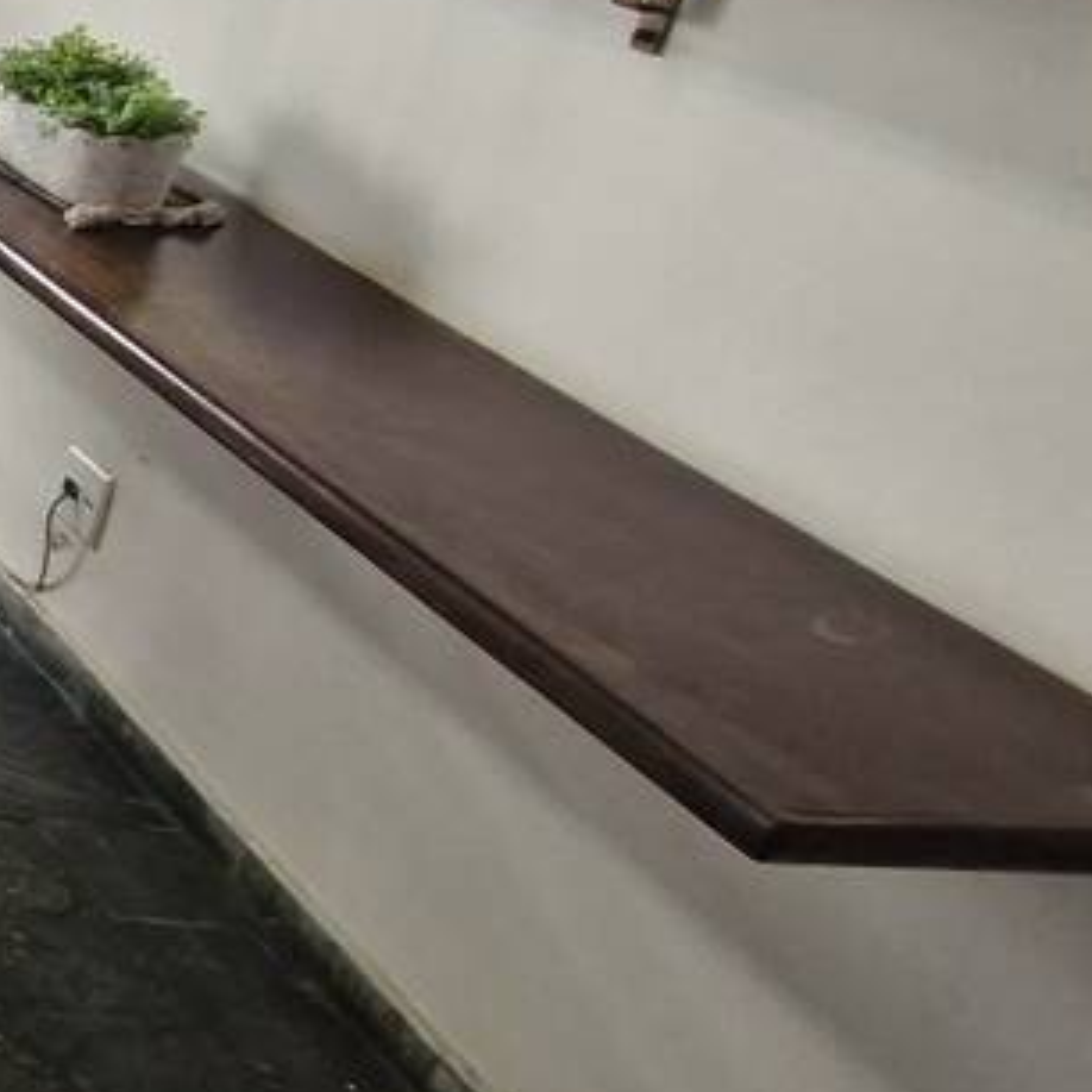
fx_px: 1927
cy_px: 389
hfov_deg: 17.3
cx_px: -1278
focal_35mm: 54
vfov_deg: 31.5
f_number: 2.2
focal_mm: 1.74
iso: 64
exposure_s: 1/60
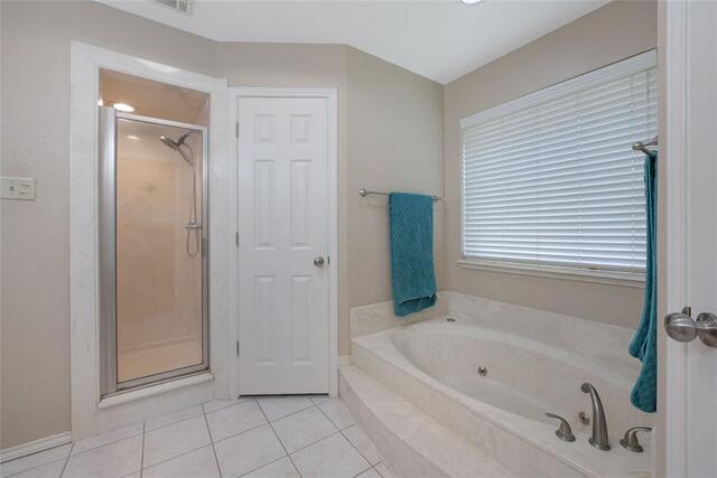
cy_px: 239
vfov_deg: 81.2
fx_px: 279
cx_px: 358
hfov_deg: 104.2
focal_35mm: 14
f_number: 9
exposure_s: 1/60
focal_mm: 14
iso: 800
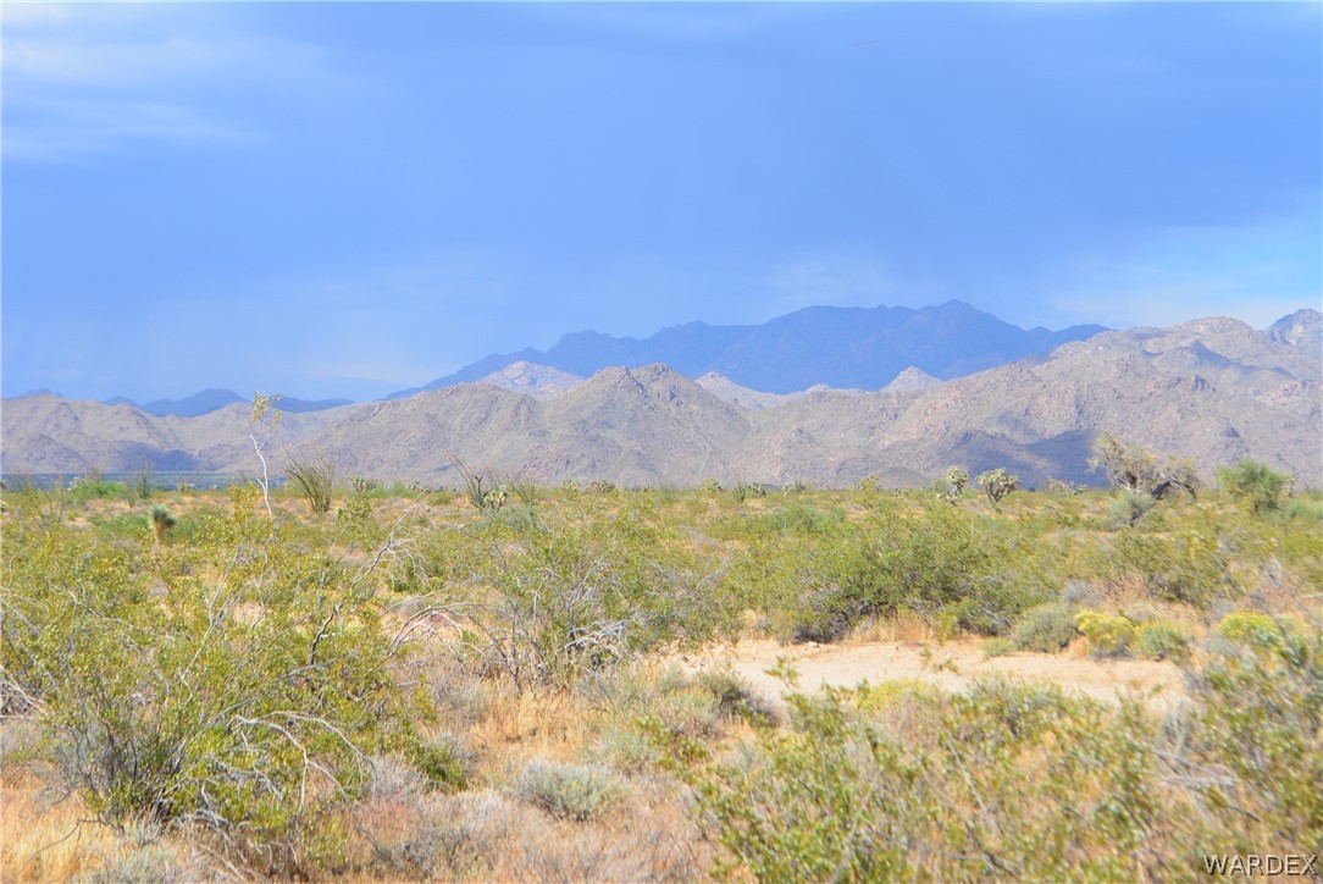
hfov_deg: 24.6
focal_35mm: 82
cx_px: 662
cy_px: 442
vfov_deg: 16.6
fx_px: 3033
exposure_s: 1/320
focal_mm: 55
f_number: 10
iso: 200
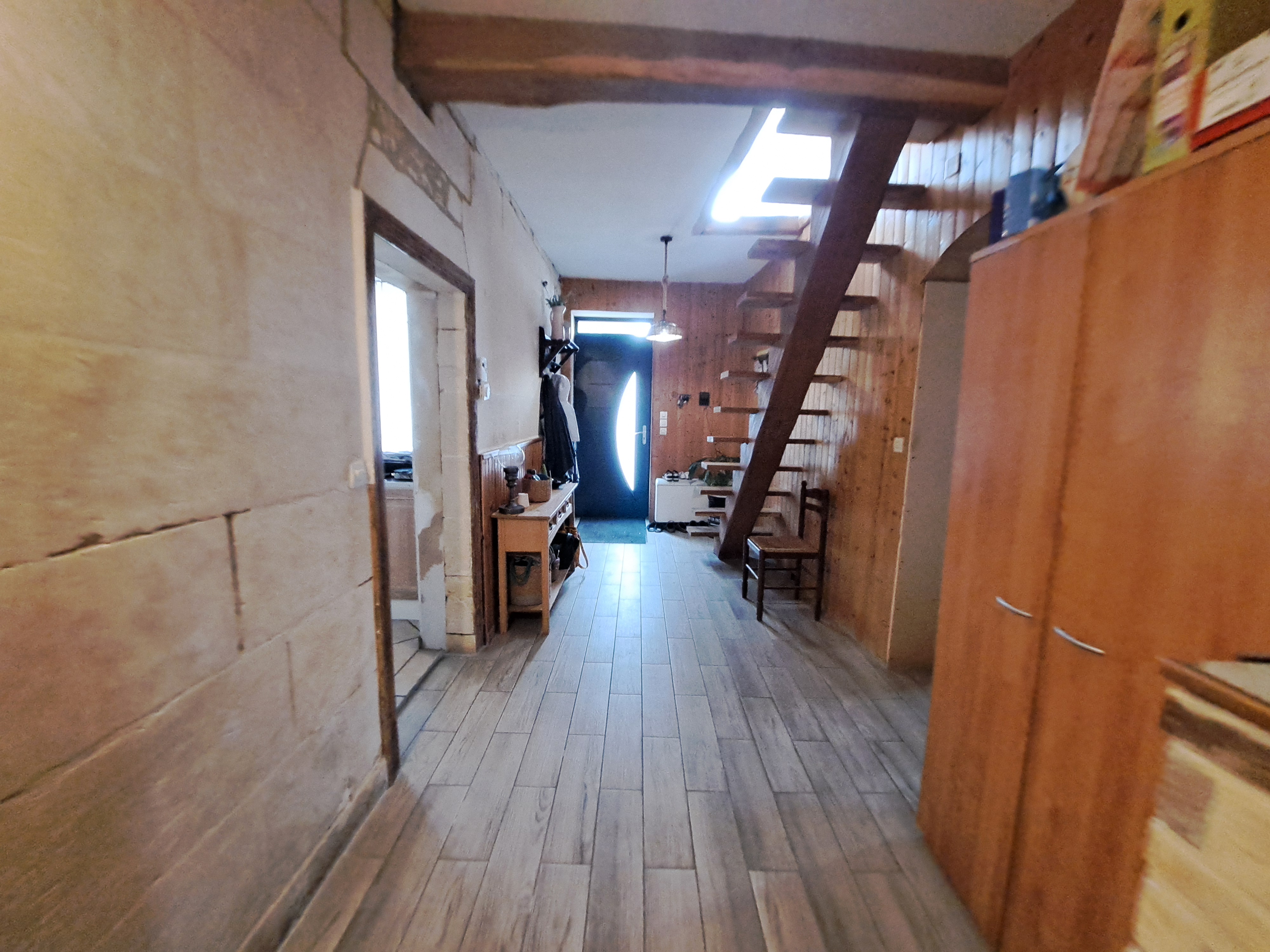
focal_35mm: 13
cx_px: 635
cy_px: 476
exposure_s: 1/25
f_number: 2.2
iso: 400
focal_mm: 1.74
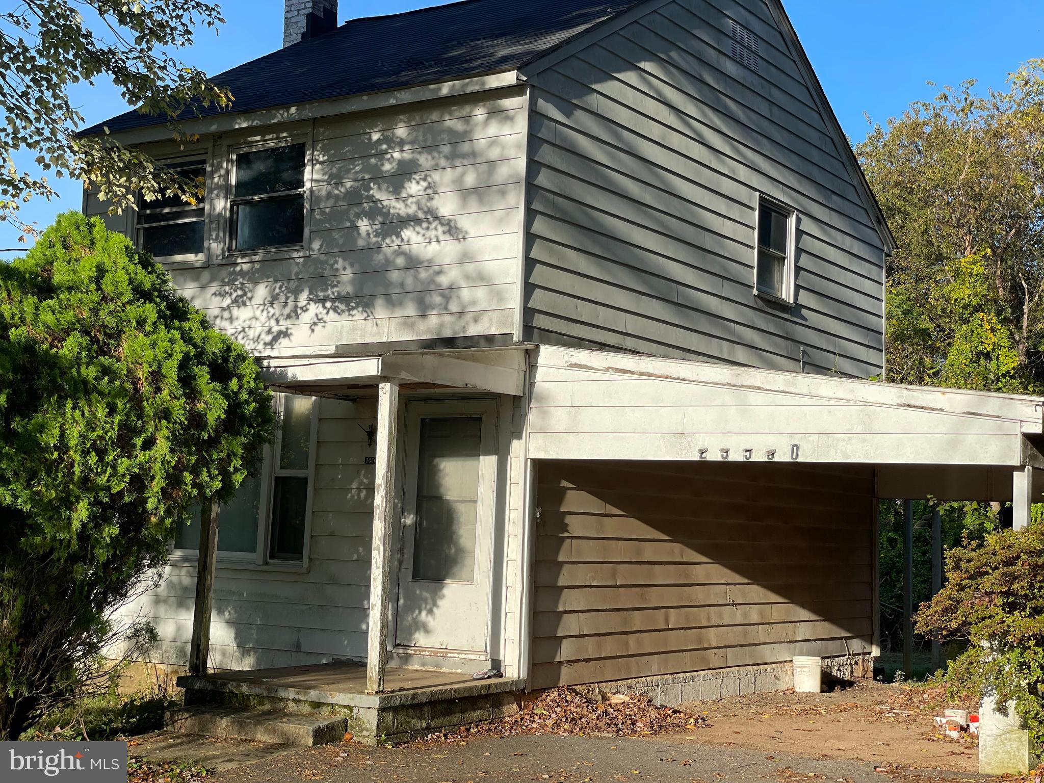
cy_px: 392
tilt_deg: +5.5
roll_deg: -1.3
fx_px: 1568
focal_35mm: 52
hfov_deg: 36.8
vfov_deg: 28.0
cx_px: 522
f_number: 2
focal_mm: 6
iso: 25
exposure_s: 1/1229
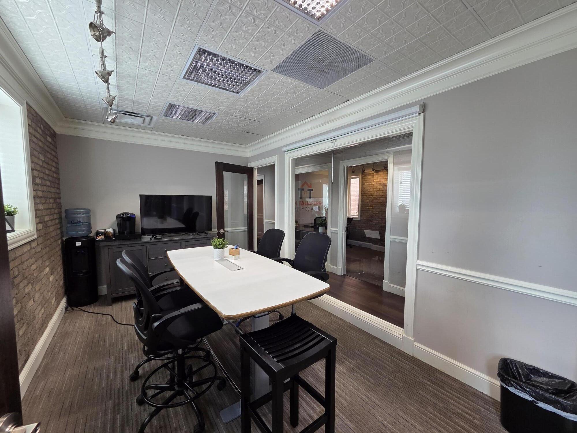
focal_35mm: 13
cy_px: 216
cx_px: 288
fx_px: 217
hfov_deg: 106.2
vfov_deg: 89.9
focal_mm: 2.2
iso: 125
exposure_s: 1/120
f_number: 2.2
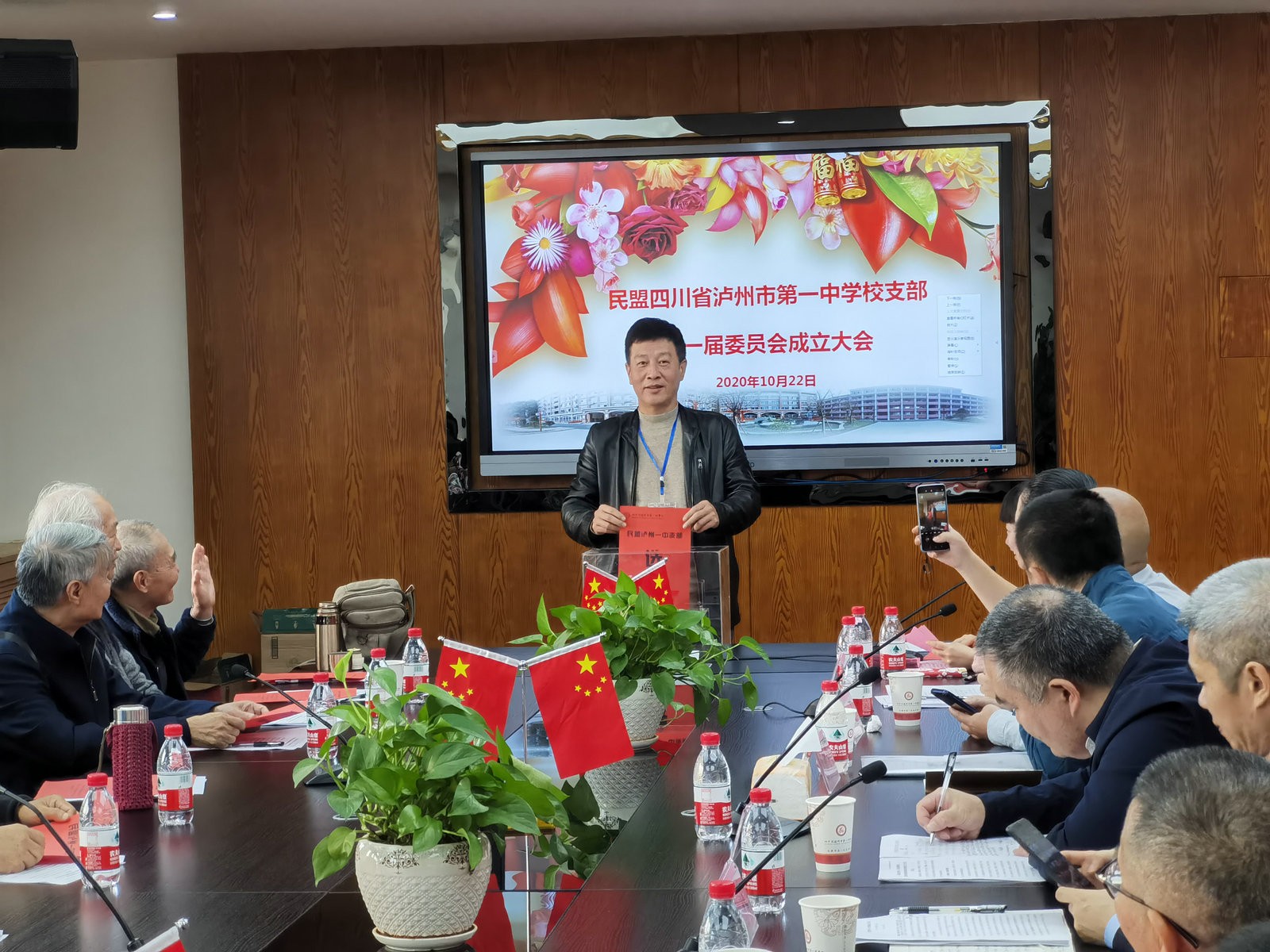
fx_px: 2972
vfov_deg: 18.2
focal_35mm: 81
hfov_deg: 24.1
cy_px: 476
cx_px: 635
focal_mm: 7.48
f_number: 2.4
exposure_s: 1/100
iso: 125
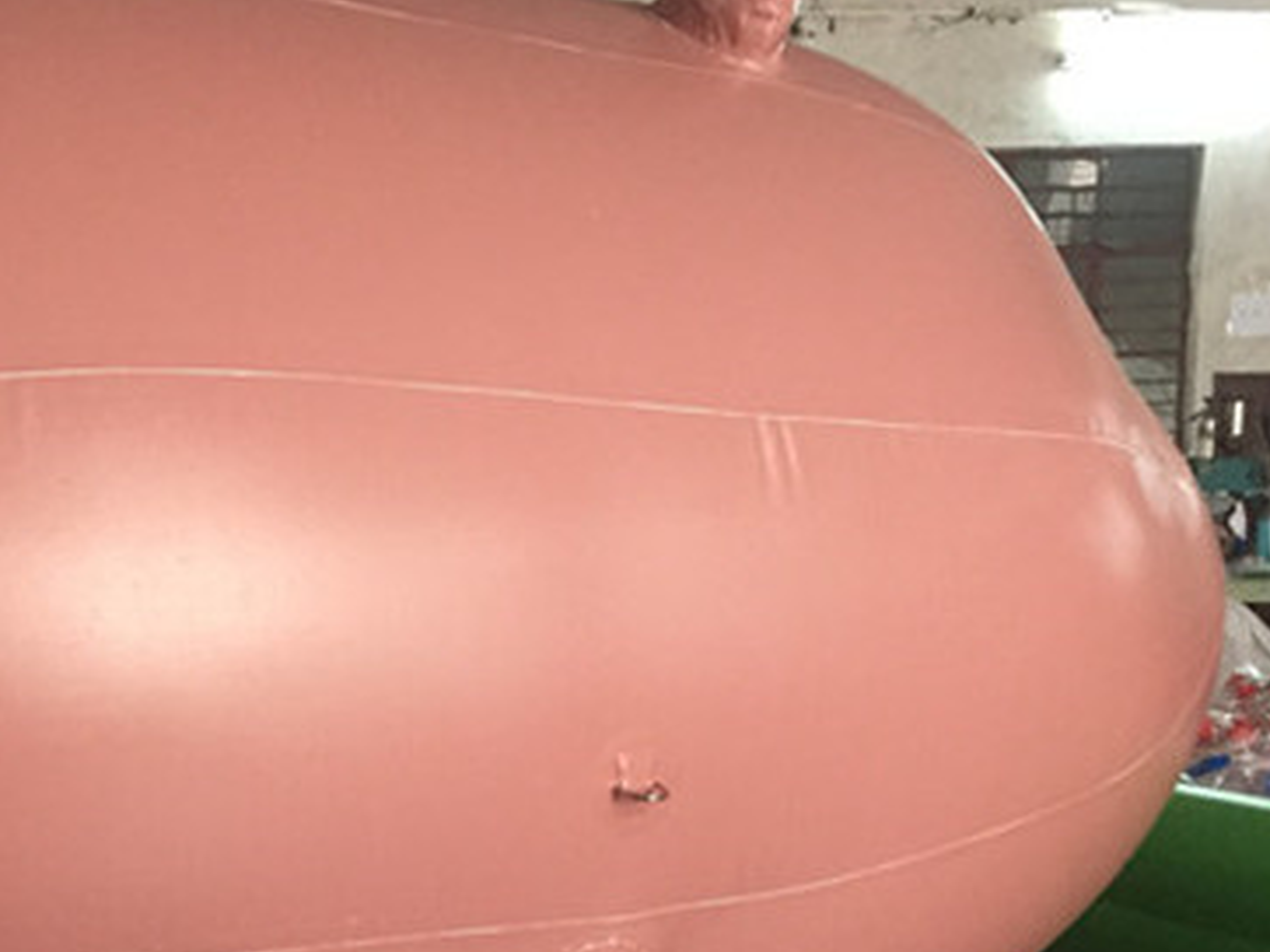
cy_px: 784
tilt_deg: -8.4
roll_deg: +0.4
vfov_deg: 24.0
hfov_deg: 31.1
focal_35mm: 60
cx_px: 185
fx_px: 2201
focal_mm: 4.15
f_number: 2.2
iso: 250
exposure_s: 1/20
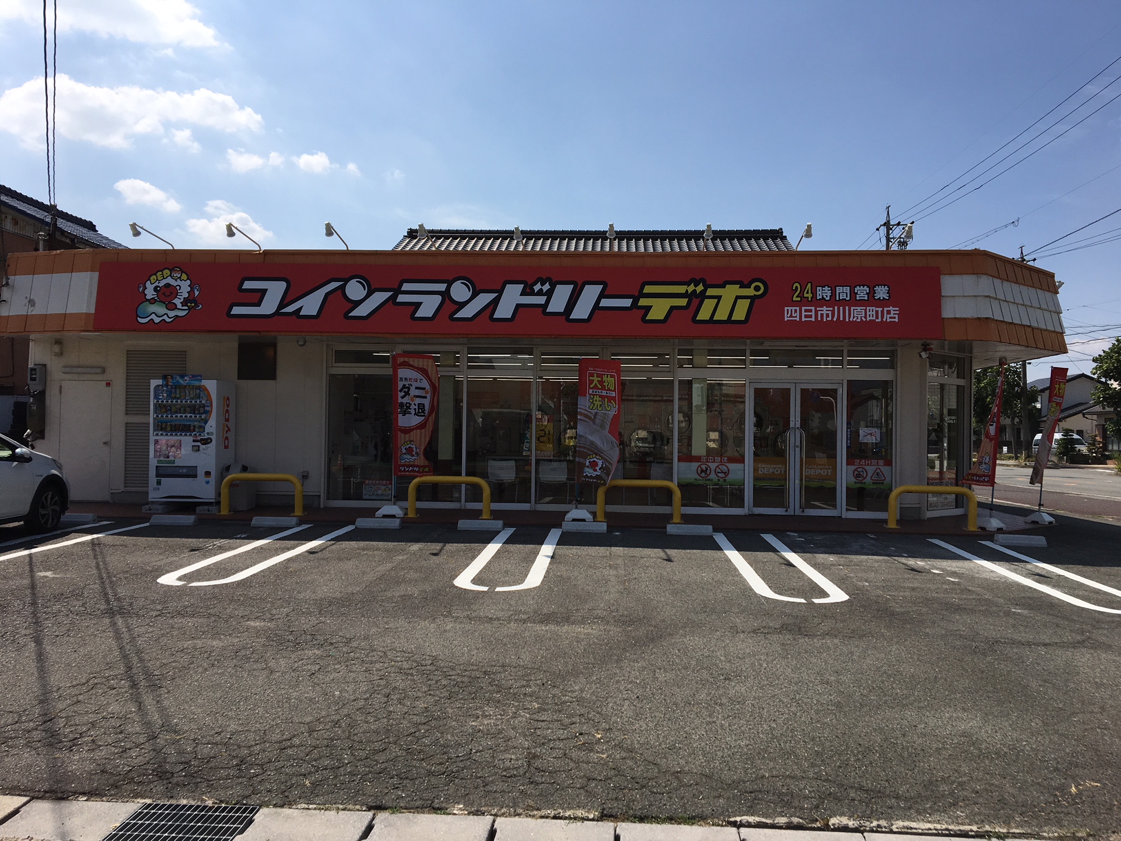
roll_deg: -1.1
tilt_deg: +1.3
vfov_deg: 48.2
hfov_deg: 61.7
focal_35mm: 29
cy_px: 420
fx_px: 939
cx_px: 560
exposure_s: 1/3205
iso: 25
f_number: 2.2
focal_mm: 4.15
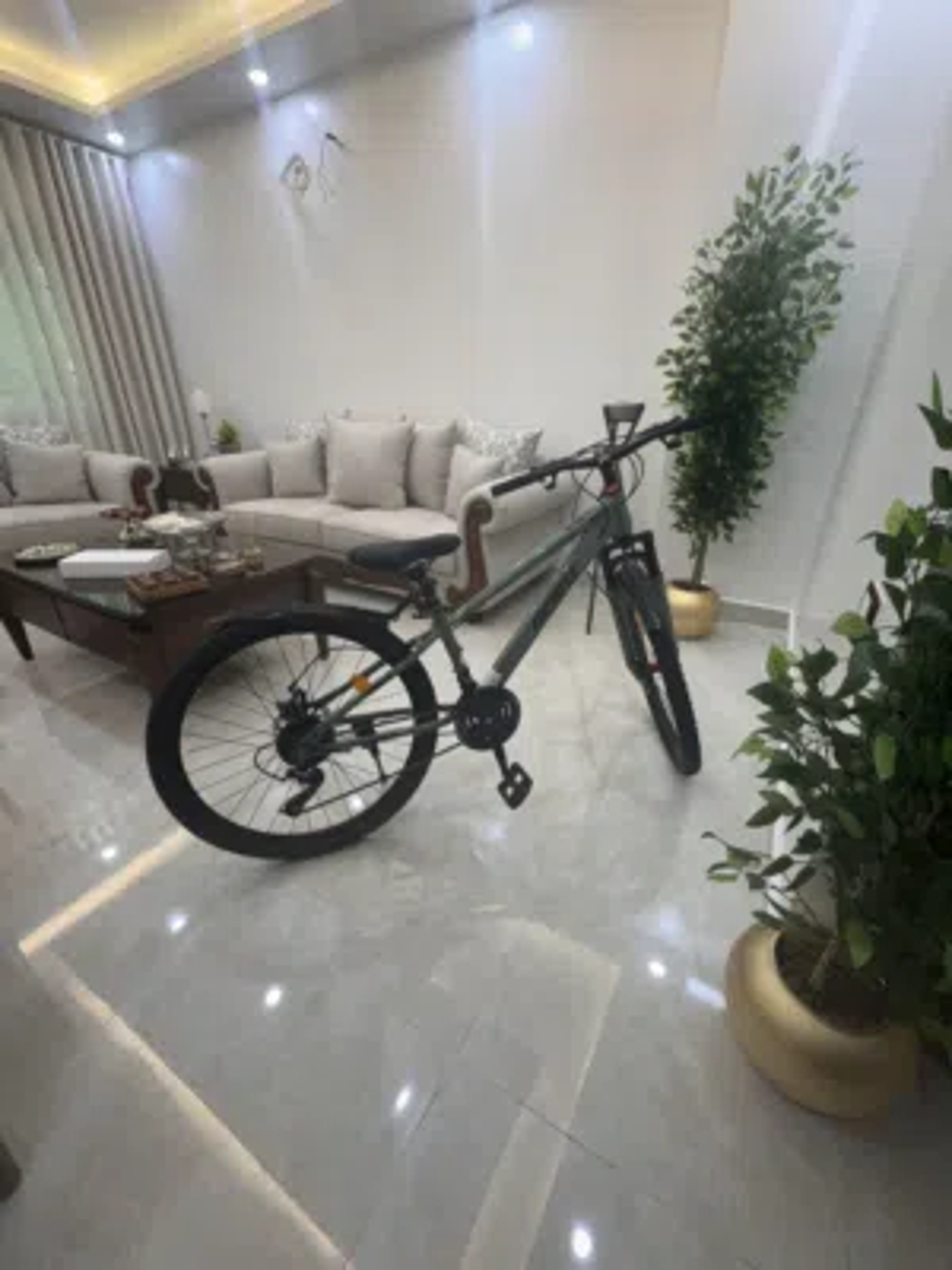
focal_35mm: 14
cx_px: 476
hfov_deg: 85.7
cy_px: 635
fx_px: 513
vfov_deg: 102.1
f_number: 2.2
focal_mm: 2.22
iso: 100
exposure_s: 1/100
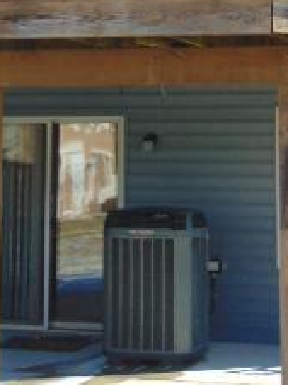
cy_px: -43
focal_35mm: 119
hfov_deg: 12.4
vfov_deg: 16.1
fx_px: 1323
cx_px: 158
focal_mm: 7.6
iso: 80
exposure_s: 1/400
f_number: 3.3
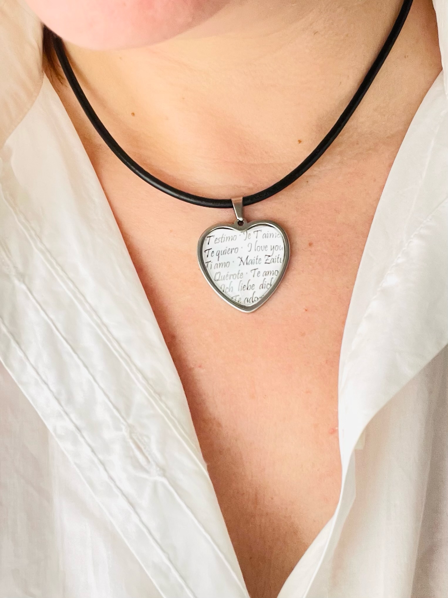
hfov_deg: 46.8
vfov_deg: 60.0
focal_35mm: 30
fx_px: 518
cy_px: 299
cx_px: 224
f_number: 2.2
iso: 200
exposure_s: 1/60
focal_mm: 2.71
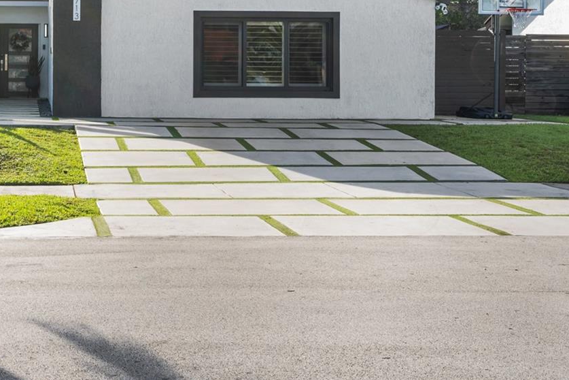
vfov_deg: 20.3
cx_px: 37
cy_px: 65
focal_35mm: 66
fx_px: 1042
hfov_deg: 29.1
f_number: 16
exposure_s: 1/25
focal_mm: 34.5
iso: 250
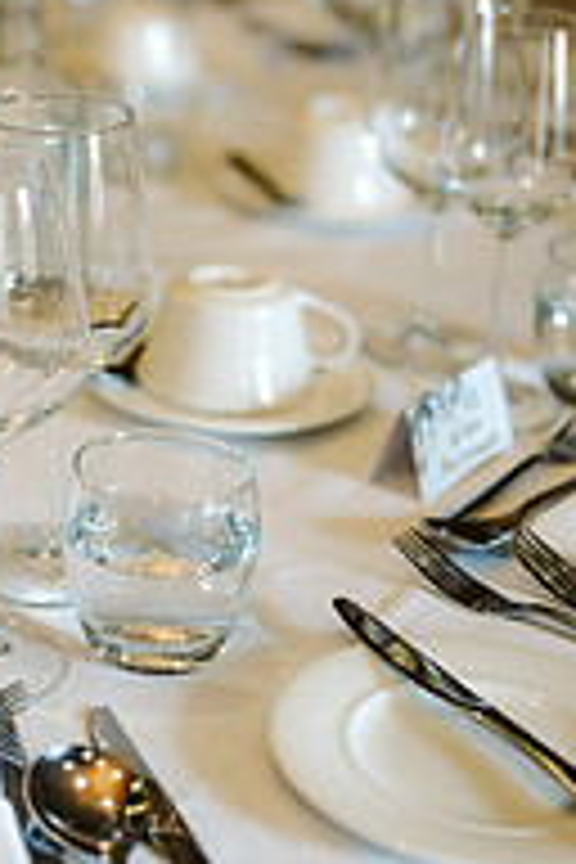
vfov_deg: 24.5
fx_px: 1968
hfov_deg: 16.2
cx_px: -36
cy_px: 234
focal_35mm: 82
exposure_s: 1/250
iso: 400
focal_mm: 35
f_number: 1.4
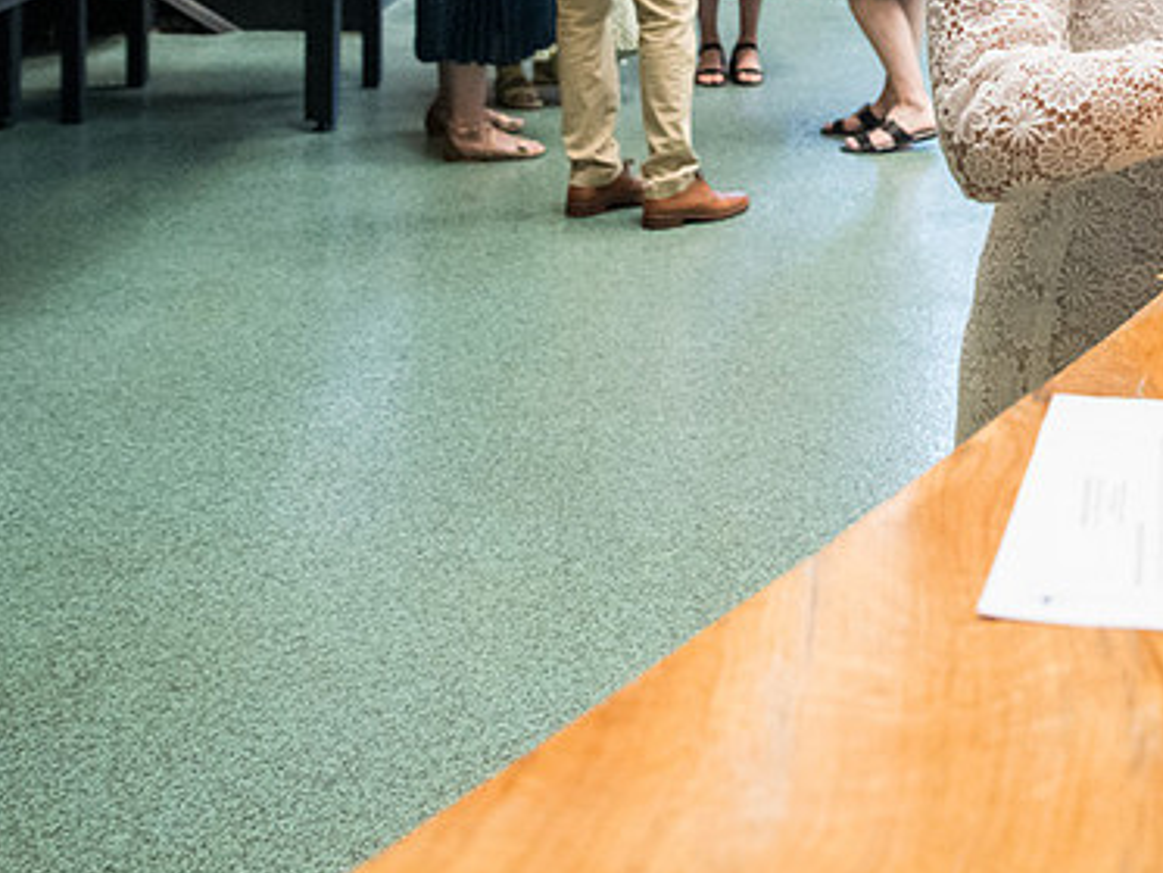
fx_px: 2285
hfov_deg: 25.5
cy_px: -246
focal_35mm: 68
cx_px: 1412
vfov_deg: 19.9
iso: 5000
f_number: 3.5
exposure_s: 1/320
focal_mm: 24
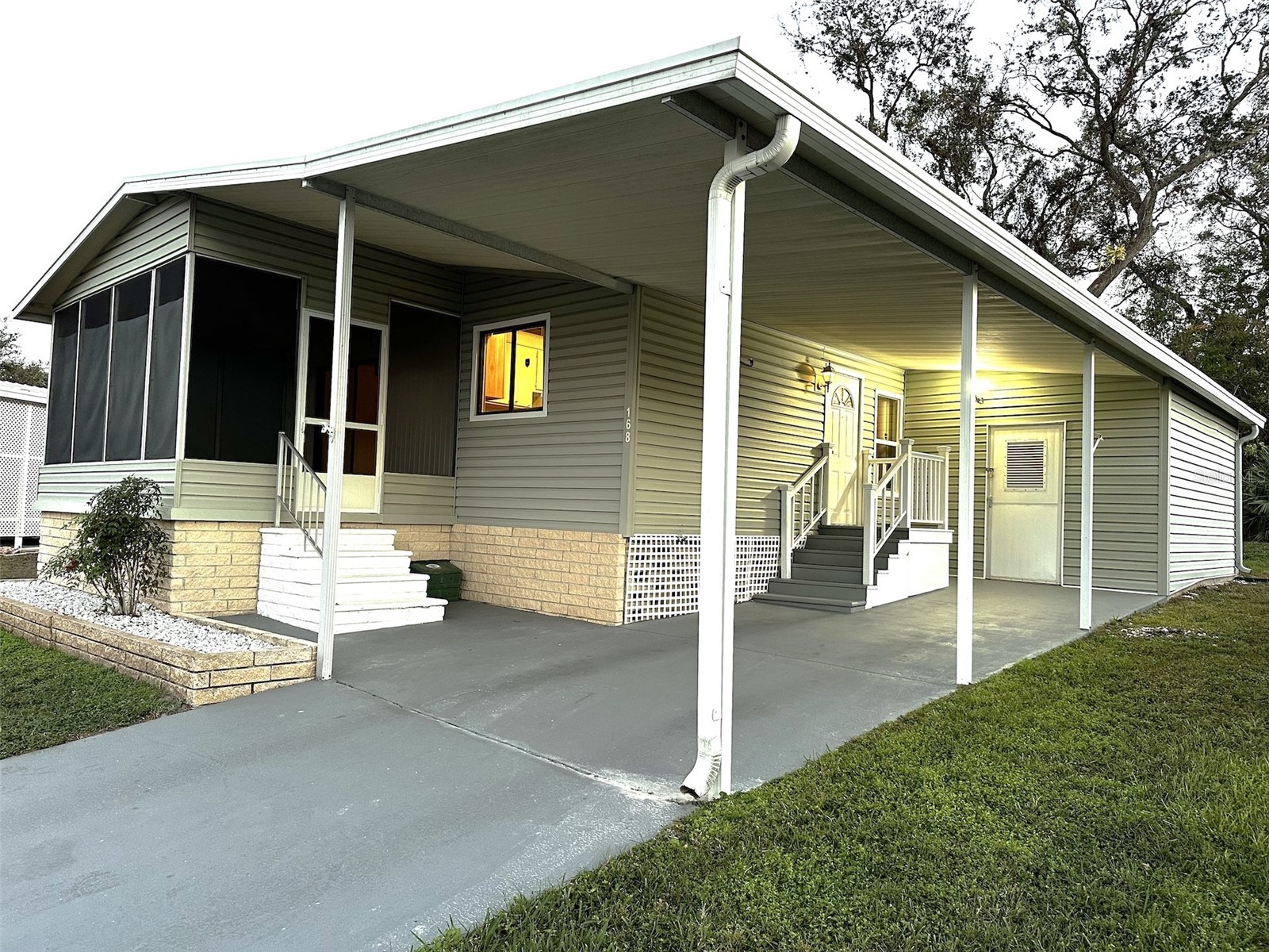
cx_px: 634
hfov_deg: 71.6
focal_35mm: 24
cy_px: 476
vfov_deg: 56.8
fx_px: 880
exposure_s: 1/60
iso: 250
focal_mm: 6.86
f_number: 1.78
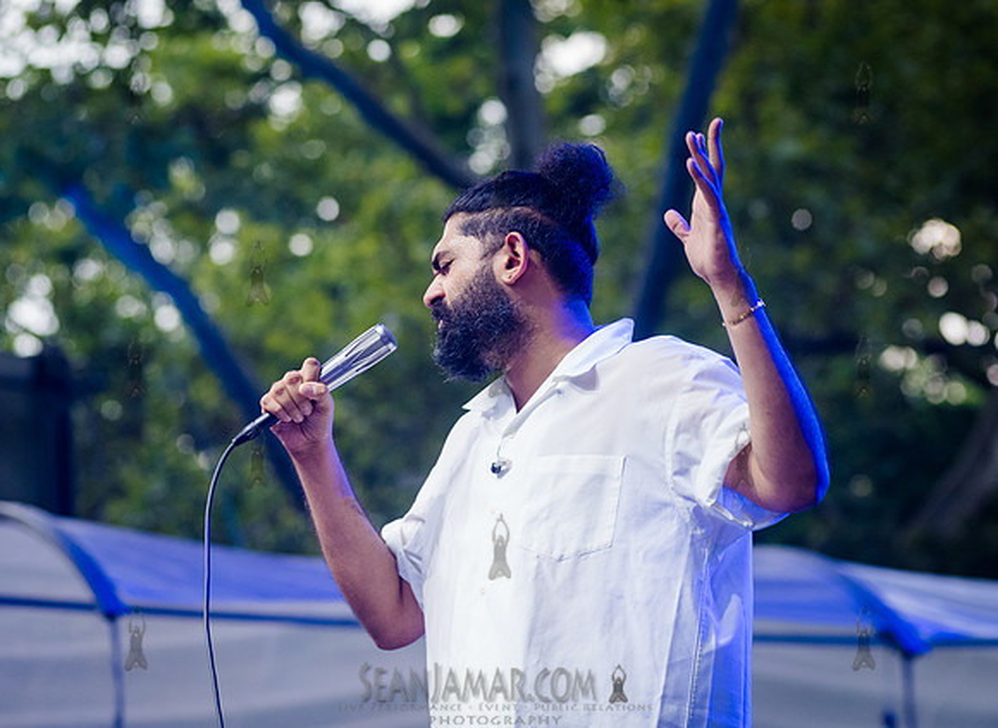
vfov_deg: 9.0
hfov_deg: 12.3
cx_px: 564
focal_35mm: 162
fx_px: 4637
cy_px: 301
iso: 2000
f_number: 4
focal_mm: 125
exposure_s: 1/400
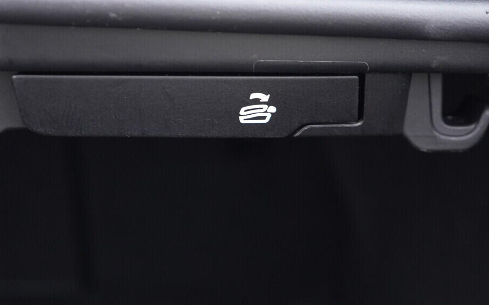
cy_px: 115
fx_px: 773
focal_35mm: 58
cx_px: 191
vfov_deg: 22.3
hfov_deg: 35.0
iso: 800
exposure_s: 1/40
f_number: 2.8
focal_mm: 24
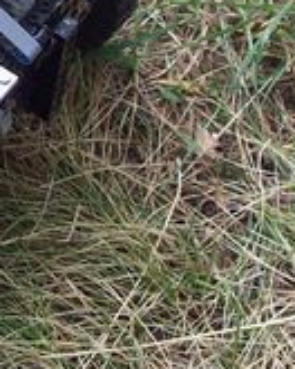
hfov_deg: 10.7
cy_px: -67
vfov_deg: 13.8
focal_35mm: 136
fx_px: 1484
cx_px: -219
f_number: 2.7
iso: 80
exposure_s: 1/66.8
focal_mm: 6
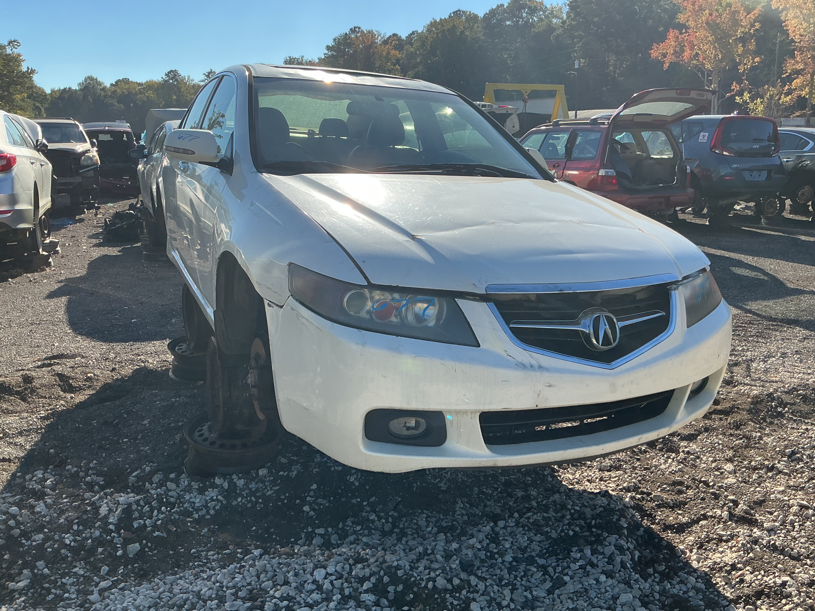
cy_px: 306
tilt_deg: -11.0
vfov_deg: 48.2
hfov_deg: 61.7
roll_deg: -1.4
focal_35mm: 29
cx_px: 408
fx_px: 683
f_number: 1.8
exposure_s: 1/1311
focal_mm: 3
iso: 25
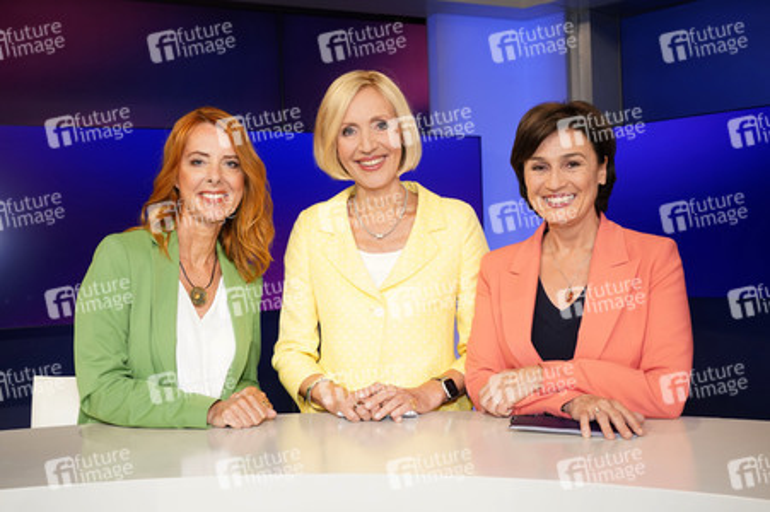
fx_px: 834
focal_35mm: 39
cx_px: 385
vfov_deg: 34.2
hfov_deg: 49.6
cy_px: 256
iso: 2000
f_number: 5.6
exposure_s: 1/125
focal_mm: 39
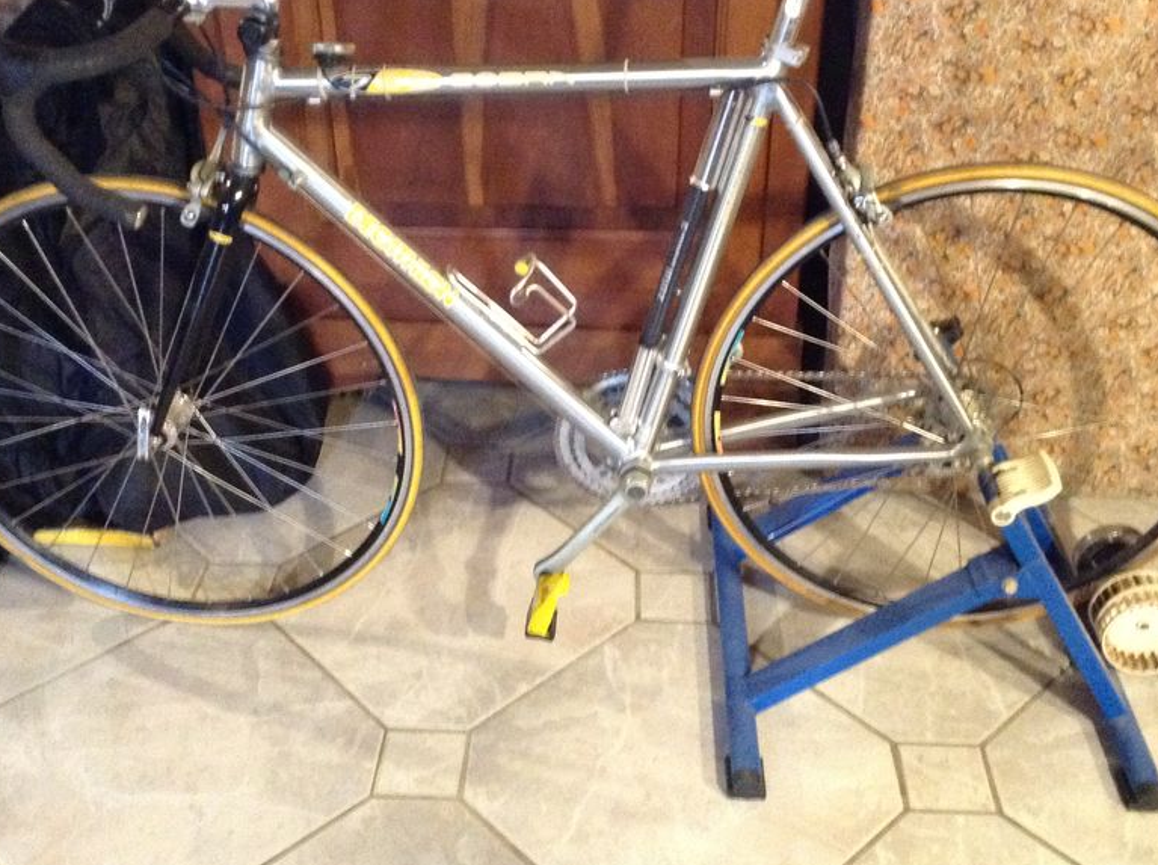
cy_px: 365
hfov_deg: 43.9
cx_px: 569
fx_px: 1436
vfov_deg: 33.5
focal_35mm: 43
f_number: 2.4
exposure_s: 1/15
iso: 500
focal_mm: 3.3
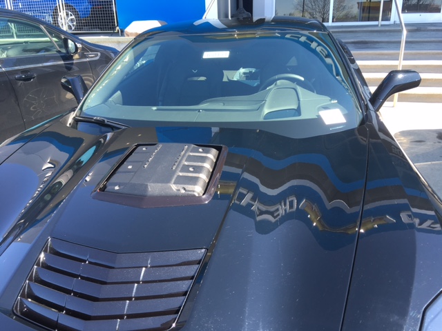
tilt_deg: -18.6
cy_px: 166
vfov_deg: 48.2
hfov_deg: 61.7
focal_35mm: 29
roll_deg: +1.1
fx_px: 370
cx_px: 221
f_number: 2.2
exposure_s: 1/152
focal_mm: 4.15
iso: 25
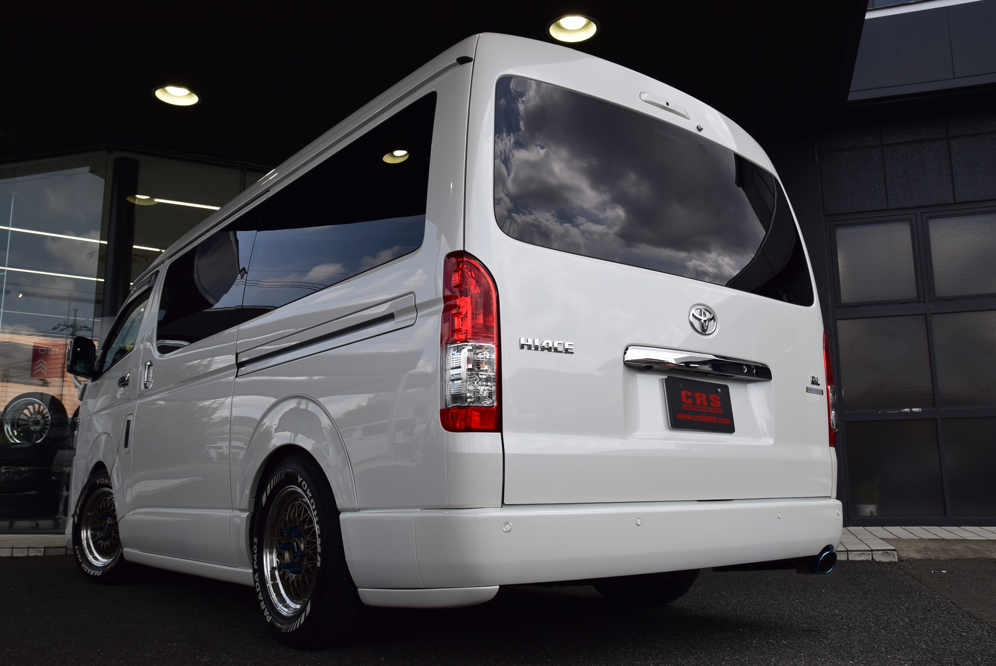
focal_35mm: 33
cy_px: 333
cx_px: 498
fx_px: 914
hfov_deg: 57.2
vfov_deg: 40.0
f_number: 11
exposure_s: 1/500
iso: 360
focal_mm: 22
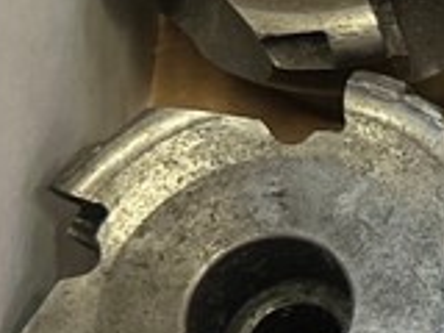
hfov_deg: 11.7
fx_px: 1975
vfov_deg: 9.6
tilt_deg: -62.5
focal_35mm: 154
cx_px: 852
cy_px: 103
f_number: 1.78
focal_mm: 6.86
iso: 320
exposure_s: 1/60
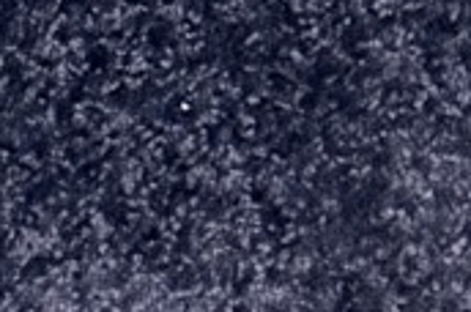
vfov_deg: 4.1
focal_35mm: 256
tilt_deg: -45.5
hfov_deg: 8.0
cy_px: -1735
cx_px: 608
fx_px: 3343
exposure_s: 1/30
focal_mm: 6.76
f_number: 1.78
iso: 1000
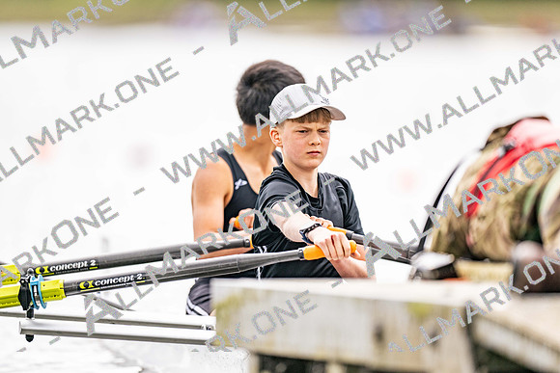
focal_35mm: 600
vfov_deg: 2.3
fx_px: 9335
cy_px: 186
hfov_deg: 3.4
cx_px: 280
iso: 450
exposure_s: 1/2500
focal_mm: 600
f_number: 4
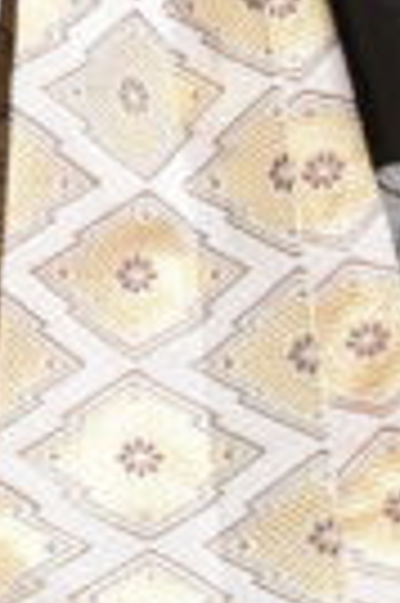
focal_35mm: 649
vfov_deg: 3.1
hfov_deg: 2.1
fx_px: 10844
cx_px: -34
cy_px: -1242
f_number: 8
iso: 1600
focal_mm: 85
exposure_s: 1/200
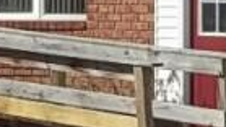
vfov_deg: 4.2
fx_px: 1725
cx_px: -21
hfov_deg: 7.5
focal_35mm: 288
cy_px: -73
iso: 80
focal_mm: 6.5
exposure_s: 1/250
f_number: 8
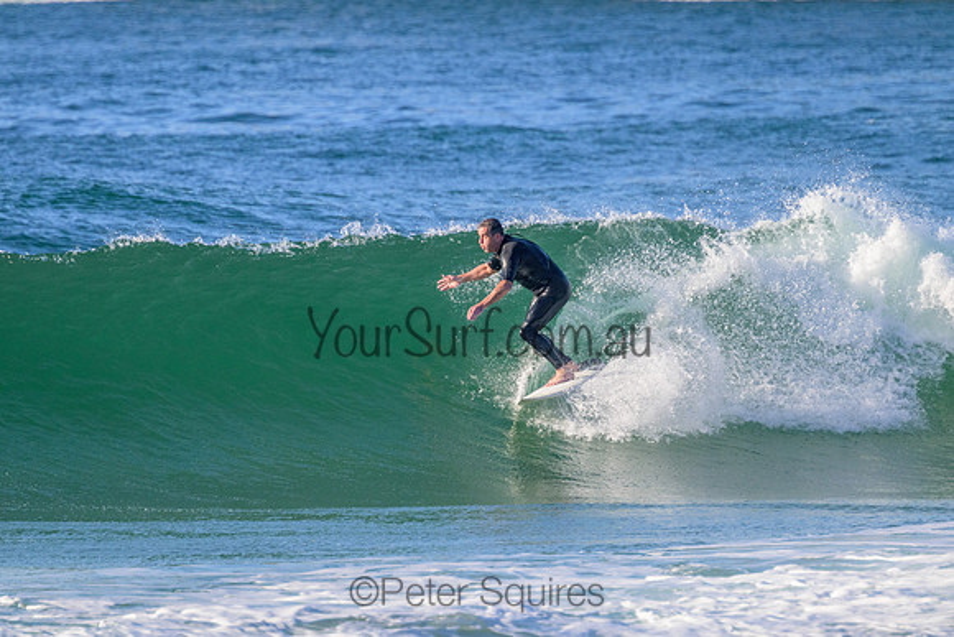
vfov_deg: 1.7
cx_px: 477
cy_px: 318
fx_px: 21204
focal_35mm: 800
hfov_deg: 2.6
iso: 1600
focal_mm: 800
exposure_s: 1/1250
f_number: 11
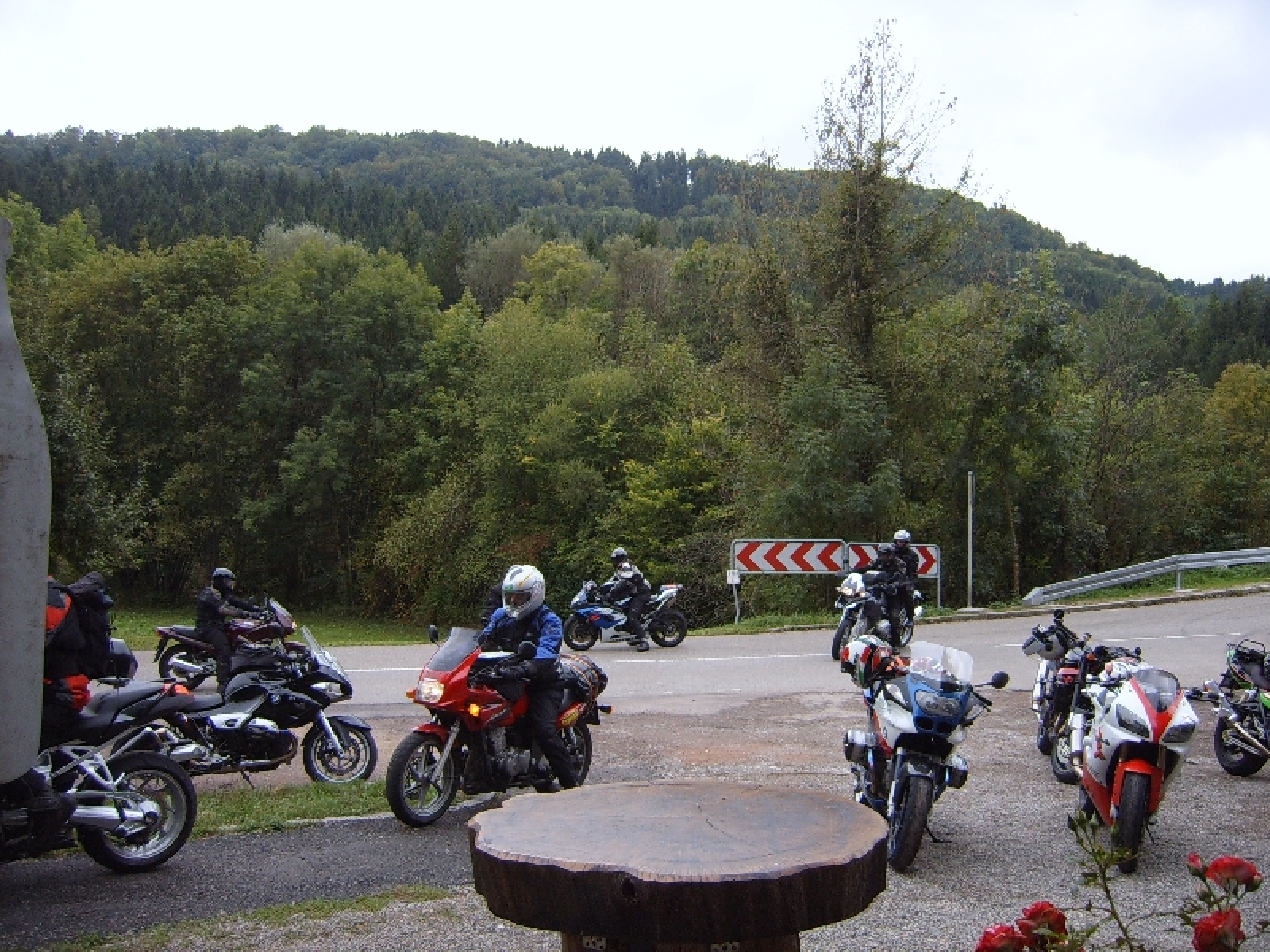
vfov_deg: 40.7
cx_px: 635
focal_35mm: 35
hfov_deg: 52.6
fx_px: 1284
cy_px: 476
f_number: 2.8
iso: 50
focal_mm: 5.8
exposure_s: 1/500
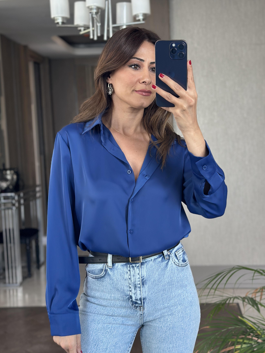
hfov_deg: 26.1
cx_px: 143
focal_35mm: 56
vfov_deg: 34.3
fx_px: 572
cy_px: 187
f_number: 1.78
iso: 125
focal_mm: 6.86
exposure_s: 1/83
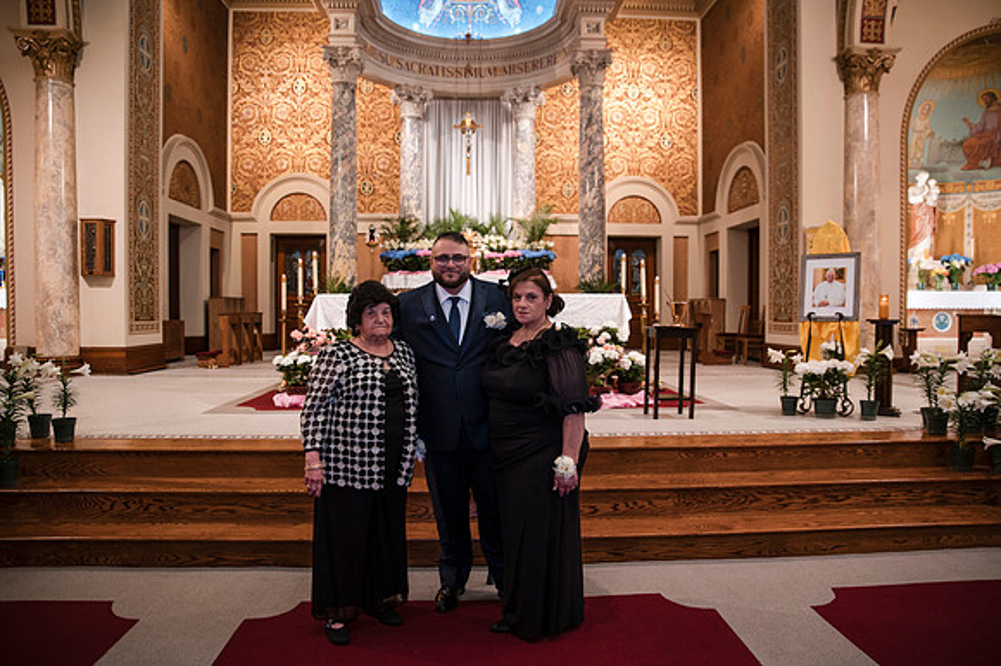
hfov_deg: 71.6
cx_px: 500
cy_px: 333
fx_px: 694
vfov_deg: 51.3
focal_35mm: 25
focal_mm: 24
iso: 800
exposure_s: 1/60
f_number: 2.8
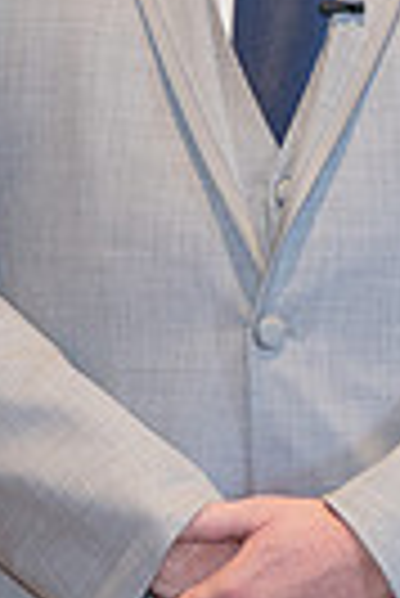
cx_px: 294
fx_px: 8178
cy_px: 76
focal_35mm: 492
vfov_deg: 4.2
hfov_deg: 2.8
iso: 2000
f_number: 2.8
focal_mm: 97
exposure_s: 1/250
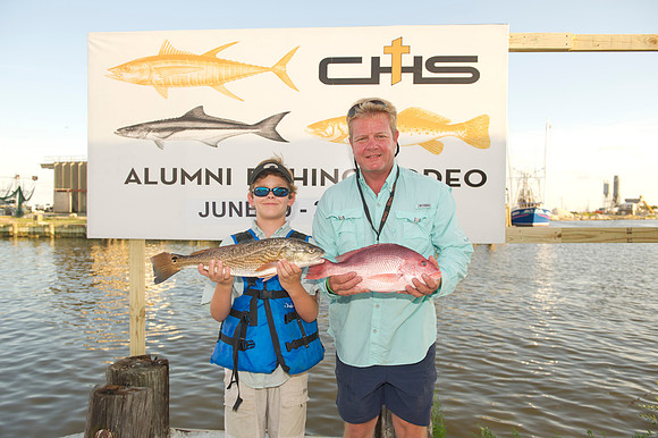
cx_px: 329
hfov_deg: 65.5
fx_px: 511
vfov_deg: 46.4
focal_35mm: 28
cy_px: 219
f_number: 5
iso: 125
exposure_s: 1/200
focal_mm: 28
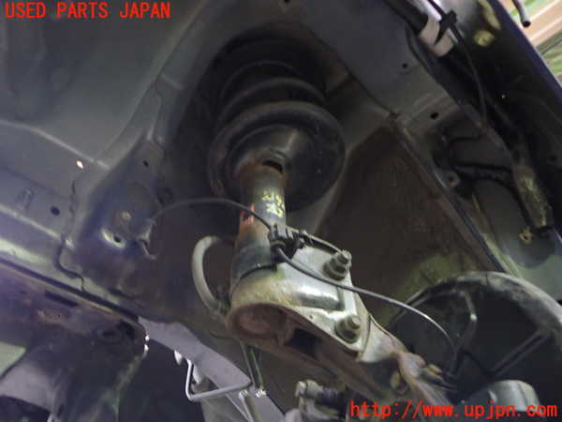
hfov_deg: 60.0
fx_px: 487
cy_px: 211
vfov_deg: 46.8
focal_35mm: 30
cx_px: 281
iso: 800
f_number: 2.3
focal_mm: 5.4
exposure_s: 1/15
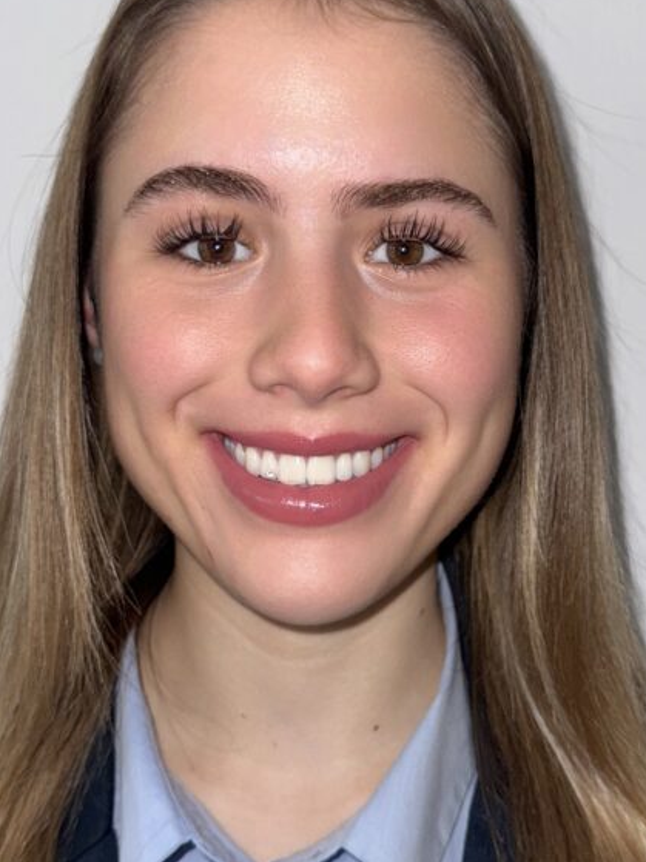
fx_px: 1095
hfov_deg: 32.9
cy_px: 447
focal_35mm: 44
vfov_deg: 42.9
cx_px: 342
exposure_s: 1/210
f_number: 1.78
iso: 50
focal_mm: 6.76
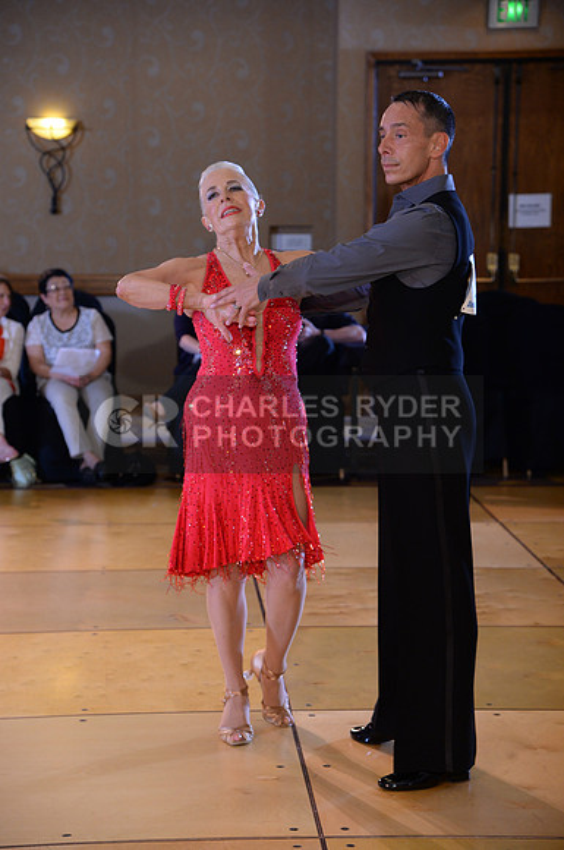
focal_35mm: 92
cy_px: 425
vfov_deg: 22.2
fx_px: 2168
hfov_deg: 14.8
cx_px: 282
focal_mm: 92
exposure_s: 1/250
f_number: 5
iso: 1600
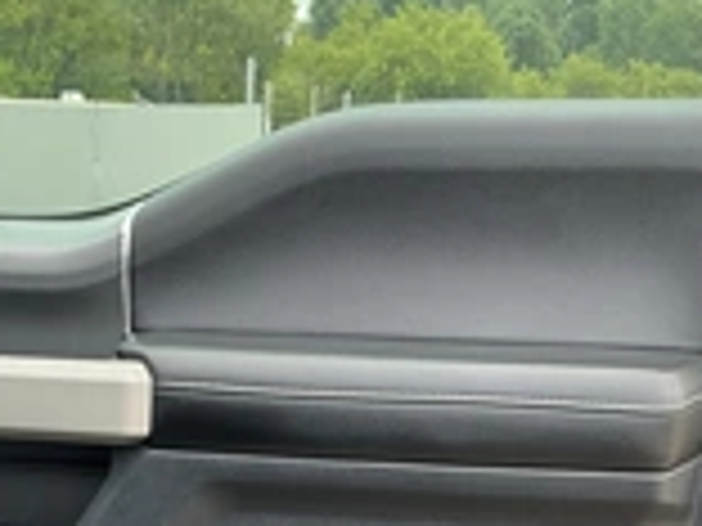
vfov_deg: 19.4
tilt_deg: -15.7
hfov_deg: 26.7
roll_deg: -0.4
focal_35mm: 72
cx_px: 189
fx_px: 1460
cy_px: 611
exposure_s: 1/122
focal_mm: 3
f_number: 1.8
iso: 20
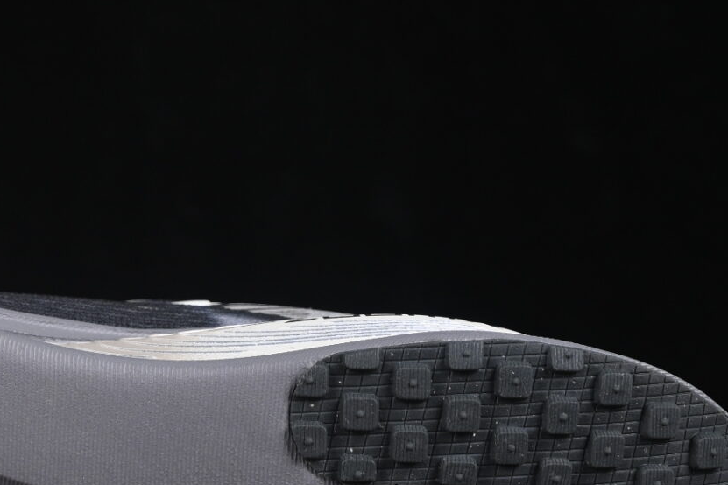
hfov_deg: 8.9
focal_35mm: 231
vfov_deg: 5.9
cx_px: -25
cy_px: 409
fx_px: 4671
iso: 160
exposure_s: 1/60
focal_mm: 50
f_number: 6.3
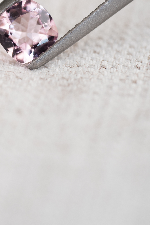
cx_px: 27
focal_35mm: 163
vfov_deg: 12.5
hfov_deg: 8.4
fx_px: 1019
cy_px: 45
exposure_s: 1/8
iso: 100
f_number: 6.3
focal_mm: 90
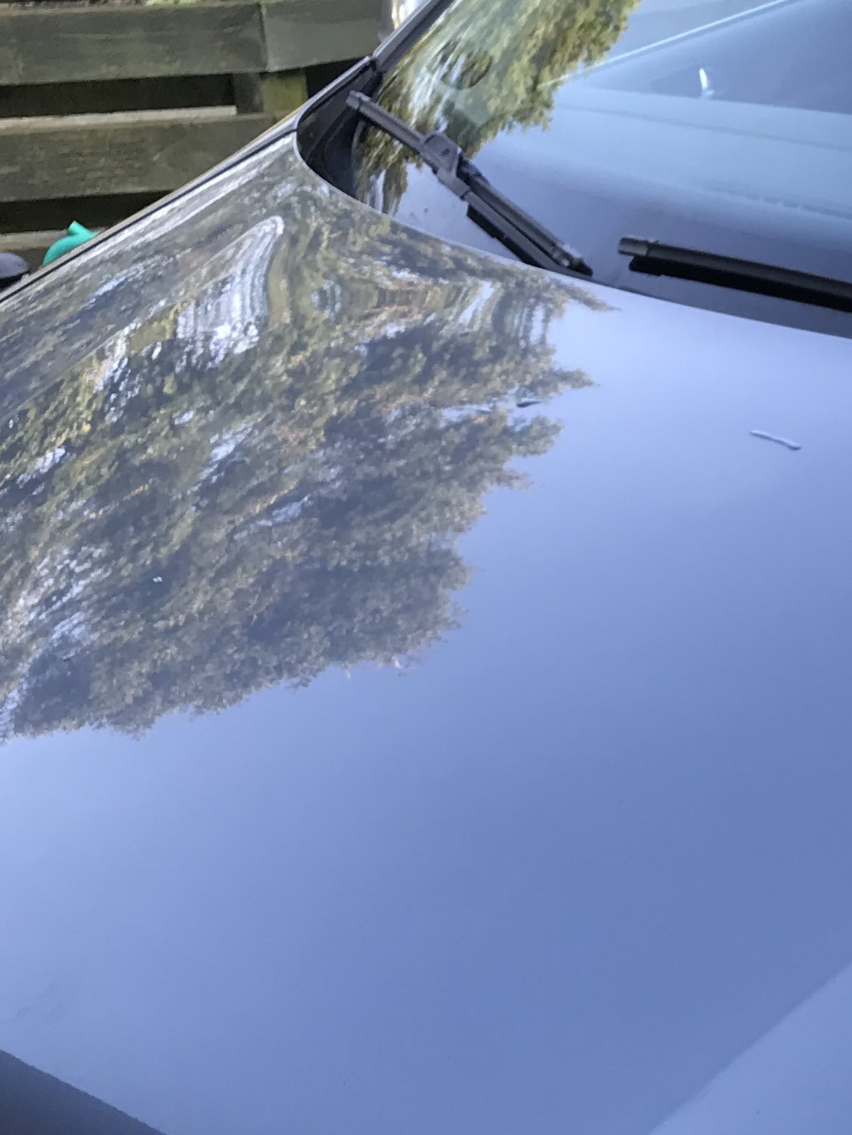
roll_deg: +0.2
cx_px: 1050
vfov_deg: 25.0
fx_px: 2494
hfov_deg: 18.3
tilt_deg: -31.5
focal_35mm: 76
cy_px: 991
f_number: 1.8
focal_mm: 3.99
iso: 25
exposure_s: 1/100
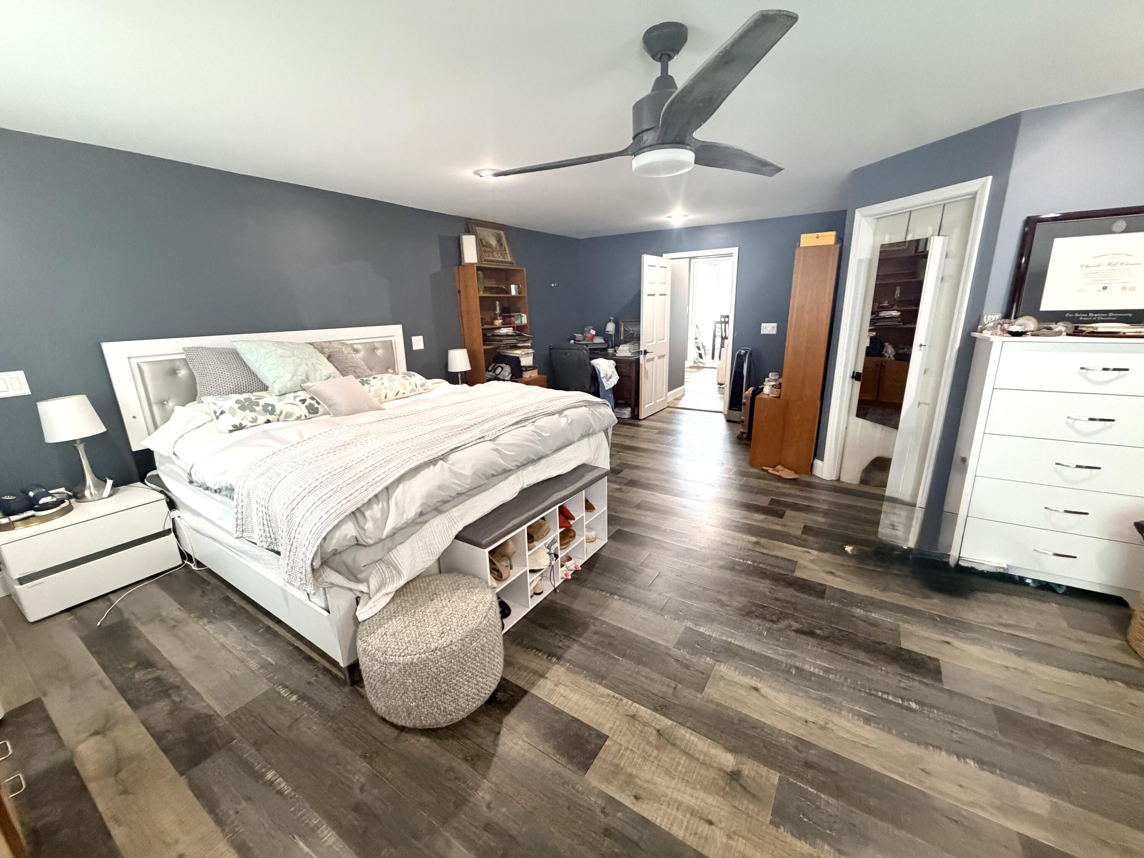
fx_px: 463
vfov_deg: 85.7
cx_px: 572
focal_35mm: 14
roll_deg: +0.8
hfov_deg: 102.1
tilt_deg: -13.8
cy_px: 429
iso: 640
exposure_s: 1/60
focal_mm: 2.22
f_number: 2.2
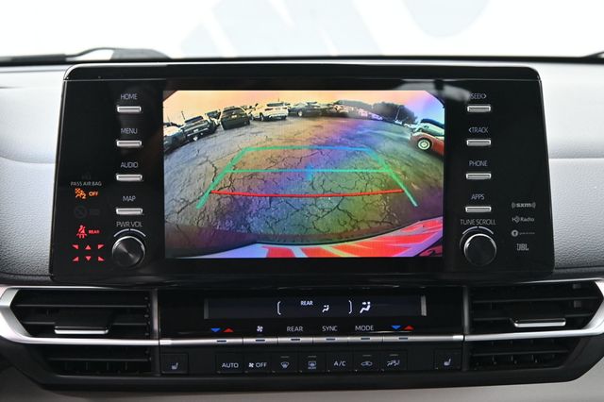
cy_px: 201
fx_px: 1258
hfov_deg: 27.0
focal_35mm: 75
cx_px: 302
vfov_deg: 18.2
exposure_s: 1/125
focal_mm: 50
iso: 1000
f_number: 6.3
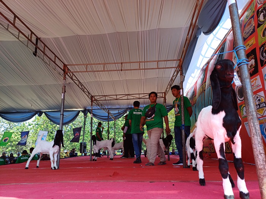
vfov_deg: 54.9
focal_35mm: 25
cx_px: 133
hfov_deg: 69.4
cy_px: 100
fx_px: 192
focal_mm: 4.65
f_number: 1.8
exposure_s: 1/236
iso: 50
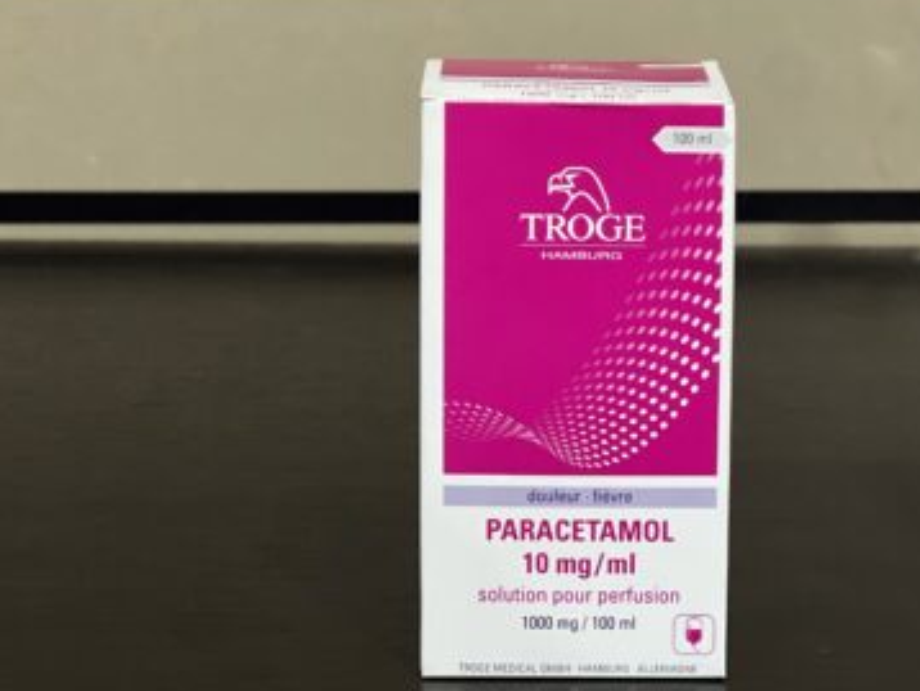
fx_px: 3431
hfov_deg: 15.3
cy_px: 221
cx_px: 578
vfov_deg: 11.5
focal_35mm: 129
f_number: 2.8
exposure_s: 1/26
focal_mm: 9
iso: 400
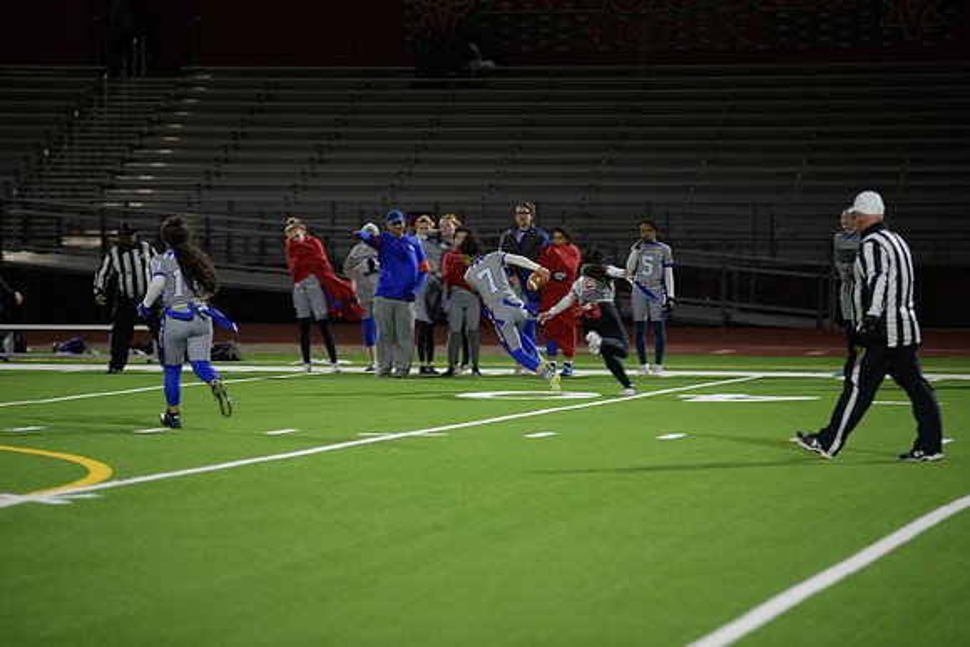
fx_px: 4447
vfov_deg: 8.3
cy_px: 324
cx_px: 485
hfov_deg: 12.4
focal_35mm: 165
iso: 900
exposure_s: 1/200
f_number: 2.8
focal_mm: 165
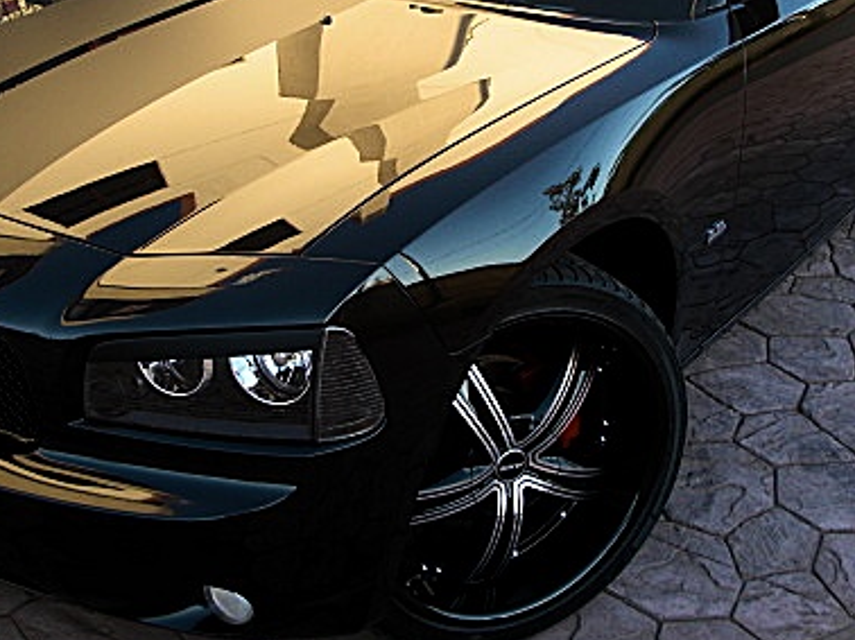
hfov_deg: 31.7
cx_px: 387
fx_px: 1506
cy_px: 163
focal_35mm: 61
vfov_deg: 23.8
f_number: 2.8
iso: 50
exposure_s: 1/80
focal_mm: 6.3
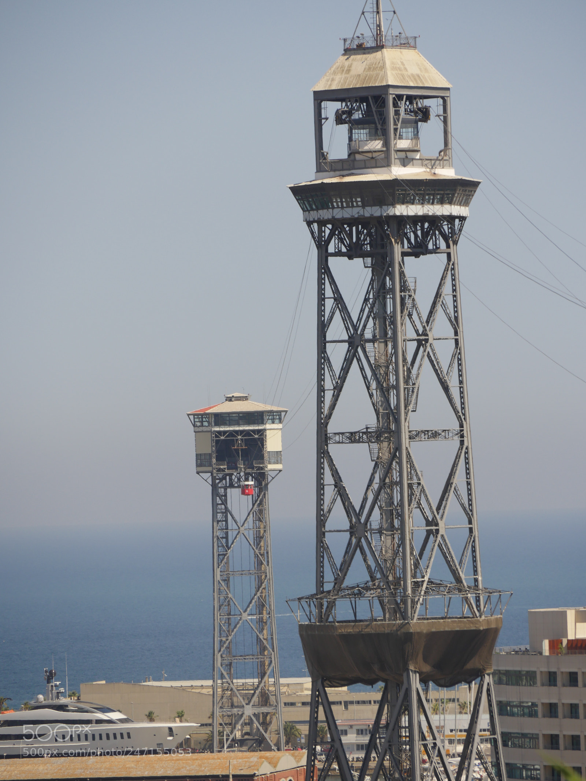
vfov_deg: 7.1
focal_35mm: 280
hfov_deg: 5.3
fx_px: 6319
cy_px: 390
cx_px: 293
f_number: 6.3
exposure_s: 1/640
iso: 200
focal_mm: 140
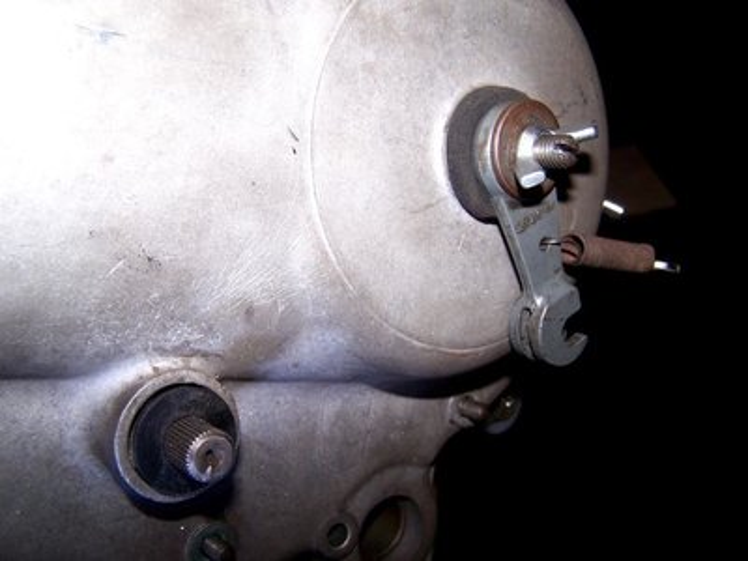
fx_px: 821
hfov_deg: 49.0
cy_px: 280
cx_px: 374
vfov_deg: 37.7
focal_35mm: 38
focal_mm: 6.3
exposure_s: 1/60
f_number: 2.8
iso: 80
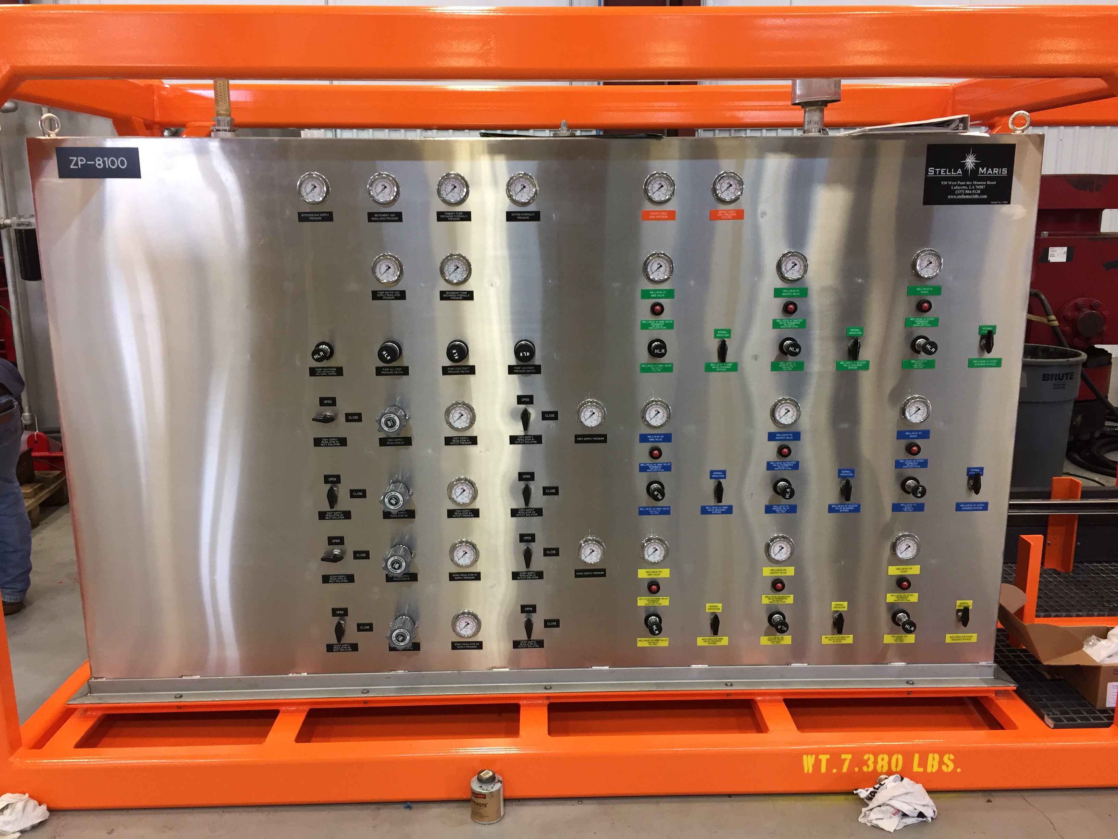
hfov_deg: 61.7
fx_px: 937
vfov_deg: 48.2
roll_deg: -0.6
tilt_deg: -13.7
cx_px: 559
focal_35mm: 29
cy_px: 420
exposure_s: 1/30
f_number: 2.2
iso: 64
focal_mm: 4.15
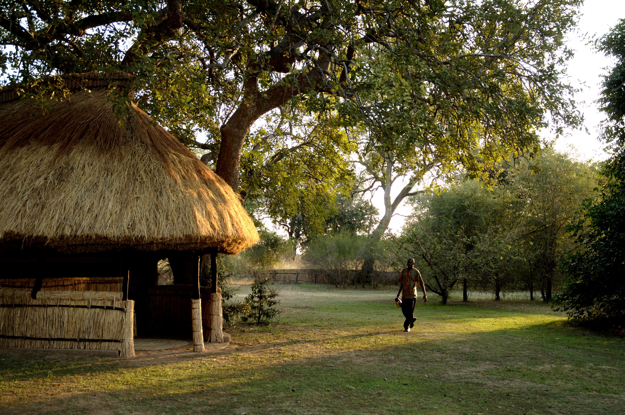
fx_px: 702
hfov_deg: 48.0
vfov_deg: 32.9
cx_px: 312
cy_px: 208
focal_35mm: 40
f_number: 3.8
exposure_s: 1/200
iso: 200
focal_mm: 27
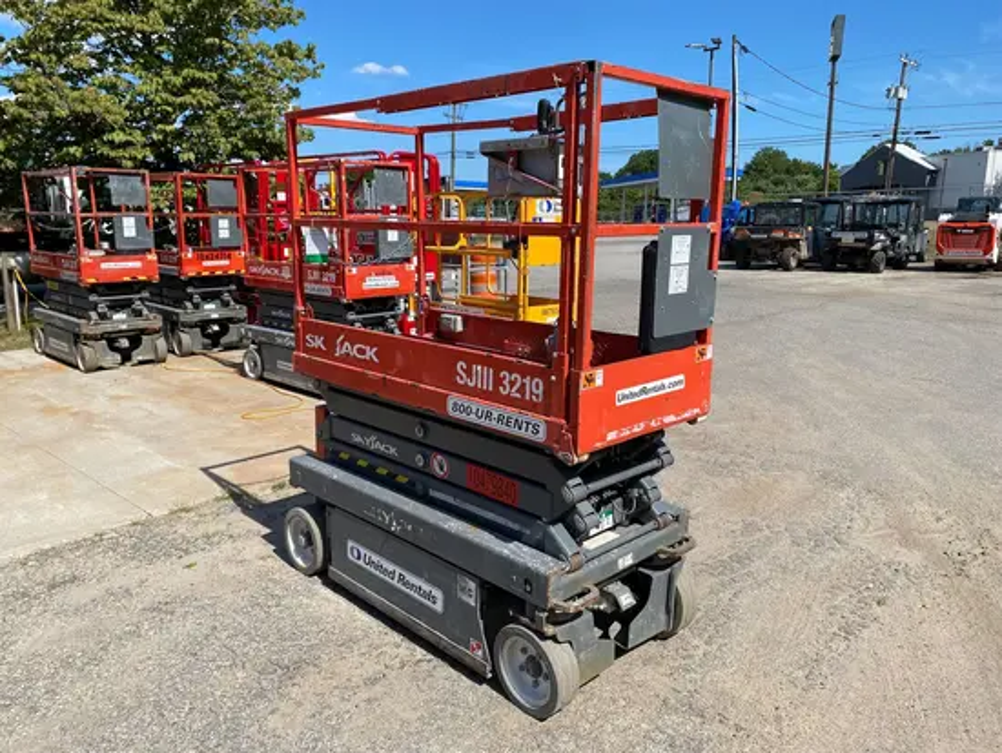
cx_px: 501
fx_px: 753
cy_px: 376
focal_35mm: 26
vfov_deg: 53.1
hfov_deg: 67.3
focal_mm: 4.25
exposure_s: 1/2625
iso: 32
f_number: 1.8
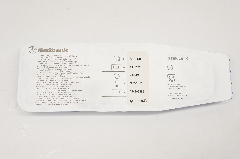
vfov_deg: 29.8
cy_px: 80
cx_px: 120
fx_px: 300
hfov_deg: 43.6
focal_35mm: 45
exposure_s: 1/100
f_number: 8
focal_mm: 30
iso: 800
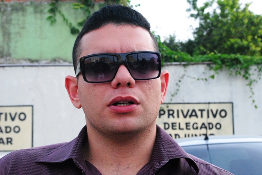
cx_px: 131
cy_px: 88
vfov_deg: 20.7
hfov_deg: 30.5
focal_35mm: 66
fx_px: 481
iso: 1600
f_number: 10
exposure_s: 1/250
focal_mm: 44
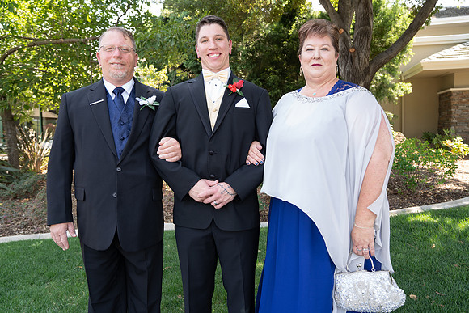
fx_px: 365
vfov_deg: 46.4
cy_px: 156
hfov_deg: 65.5
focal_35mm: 28
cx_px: 234
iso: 400
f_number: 4.5
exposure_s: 1/125
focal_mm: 28
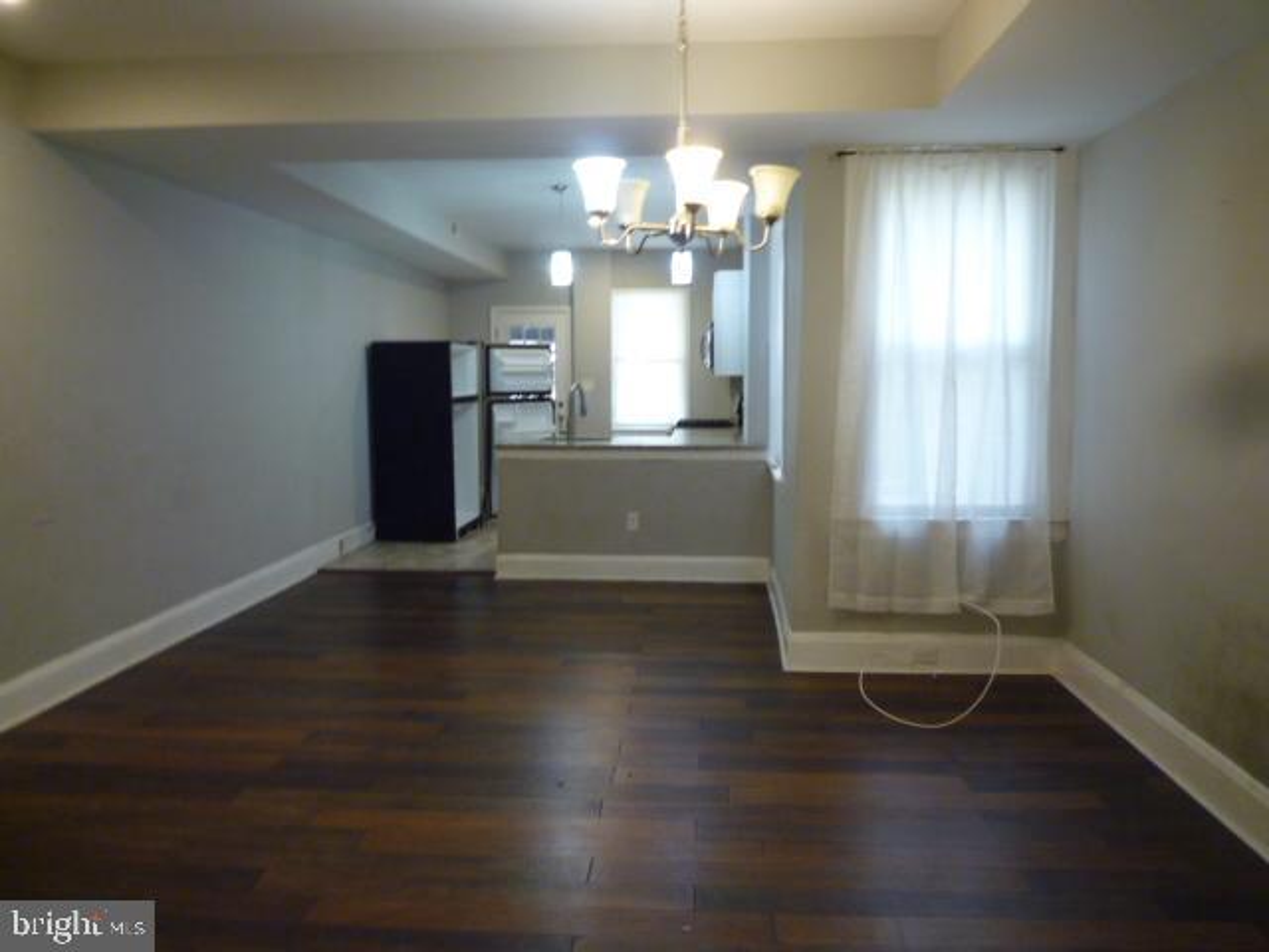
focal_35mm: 25
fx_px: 916
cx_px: 634
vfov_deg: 54.9
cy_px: 476
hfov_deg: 69.4
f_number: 2.8
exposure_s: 1/30
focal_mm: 4.4
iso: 250
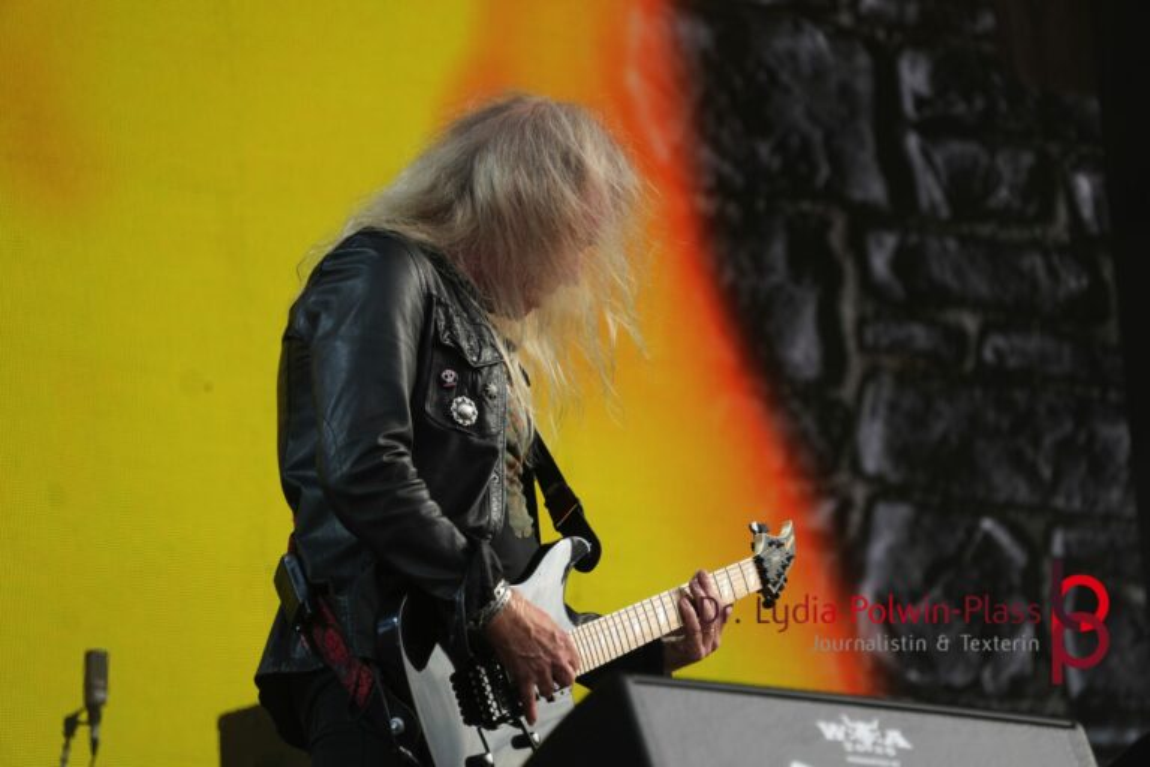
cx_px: 575
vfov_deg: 6.1
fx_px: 7187
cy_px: 384
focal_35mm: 225
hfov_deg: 9.1
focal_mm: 150
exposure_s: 1/250
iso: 100
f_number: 6.3
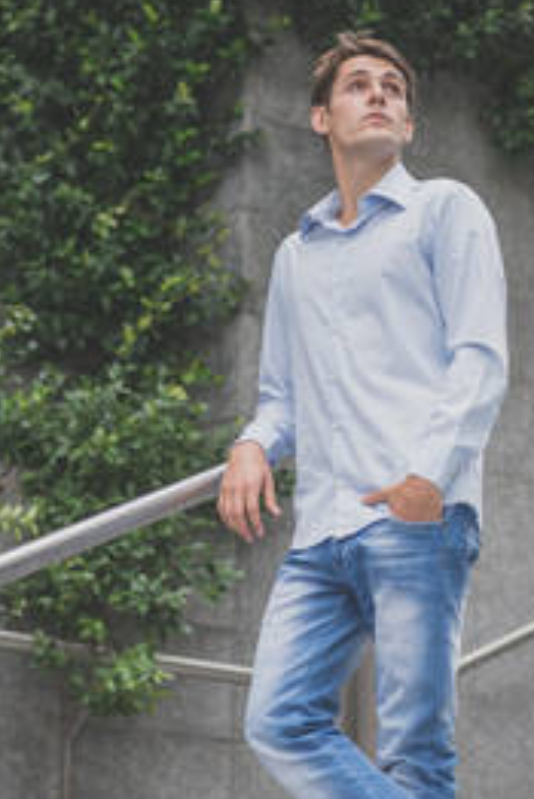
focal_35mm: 146
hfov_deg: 9.4
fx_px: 3244
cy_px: 427
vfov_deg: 14.0
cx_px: 351
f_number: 2.8
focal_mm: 85
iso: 640
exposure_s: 1/640
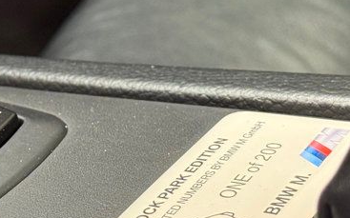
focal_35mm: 142
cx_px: 77
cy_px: 101
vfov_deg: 9.2
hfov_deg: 14.7
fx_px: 1354
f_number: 1.78
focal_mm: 6.76
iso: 250
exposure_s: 1/40
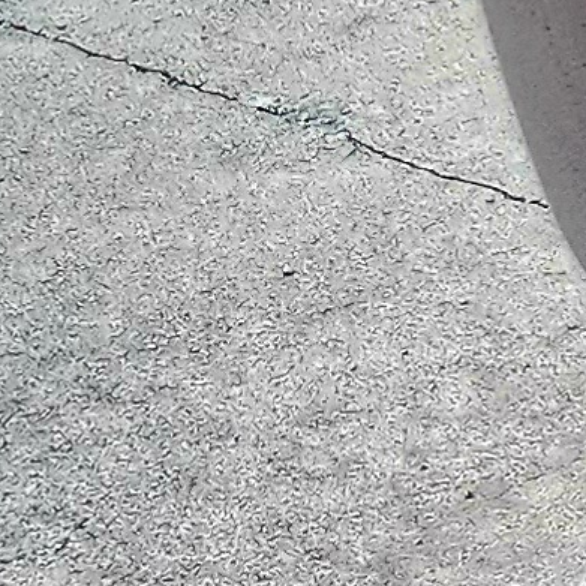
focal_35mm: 208
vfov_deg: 8.4
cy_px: 207
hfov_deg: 7.0
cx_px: 2073
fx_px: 3984
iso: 200
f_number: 1.8
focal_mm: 6.4
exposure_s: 1/120
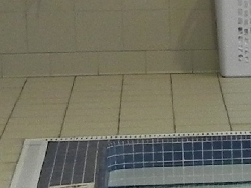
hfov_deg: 6.9
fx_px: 1878
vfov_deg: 5.7
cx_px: 757
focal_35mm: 259
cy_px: 84
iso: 160
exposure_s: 1/59
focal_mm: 7.3
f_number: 4
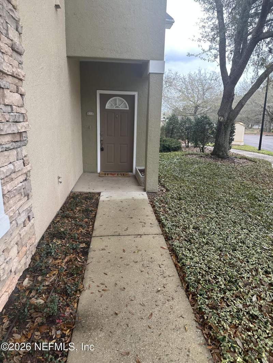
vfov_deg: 71.6
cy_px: 182
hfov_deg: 56.8
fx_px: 252
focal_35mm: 24
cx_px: 136
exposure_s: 1/307
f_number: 1.78
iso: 80
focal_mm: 6.86
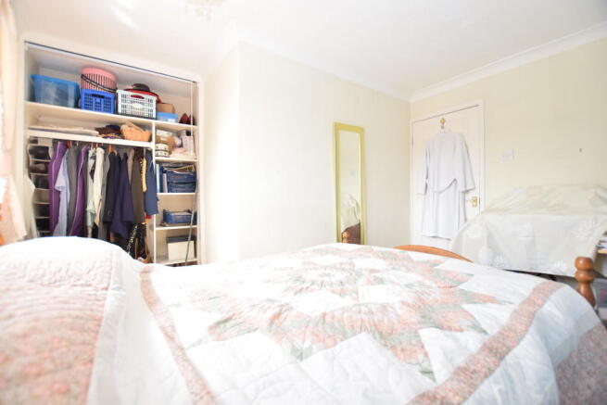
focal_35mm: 15
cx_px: 304
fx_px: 253
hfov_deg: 100.4
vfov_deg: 77.4
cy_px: 202
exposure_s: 1/200
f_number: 3.5
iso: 800
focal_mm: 10
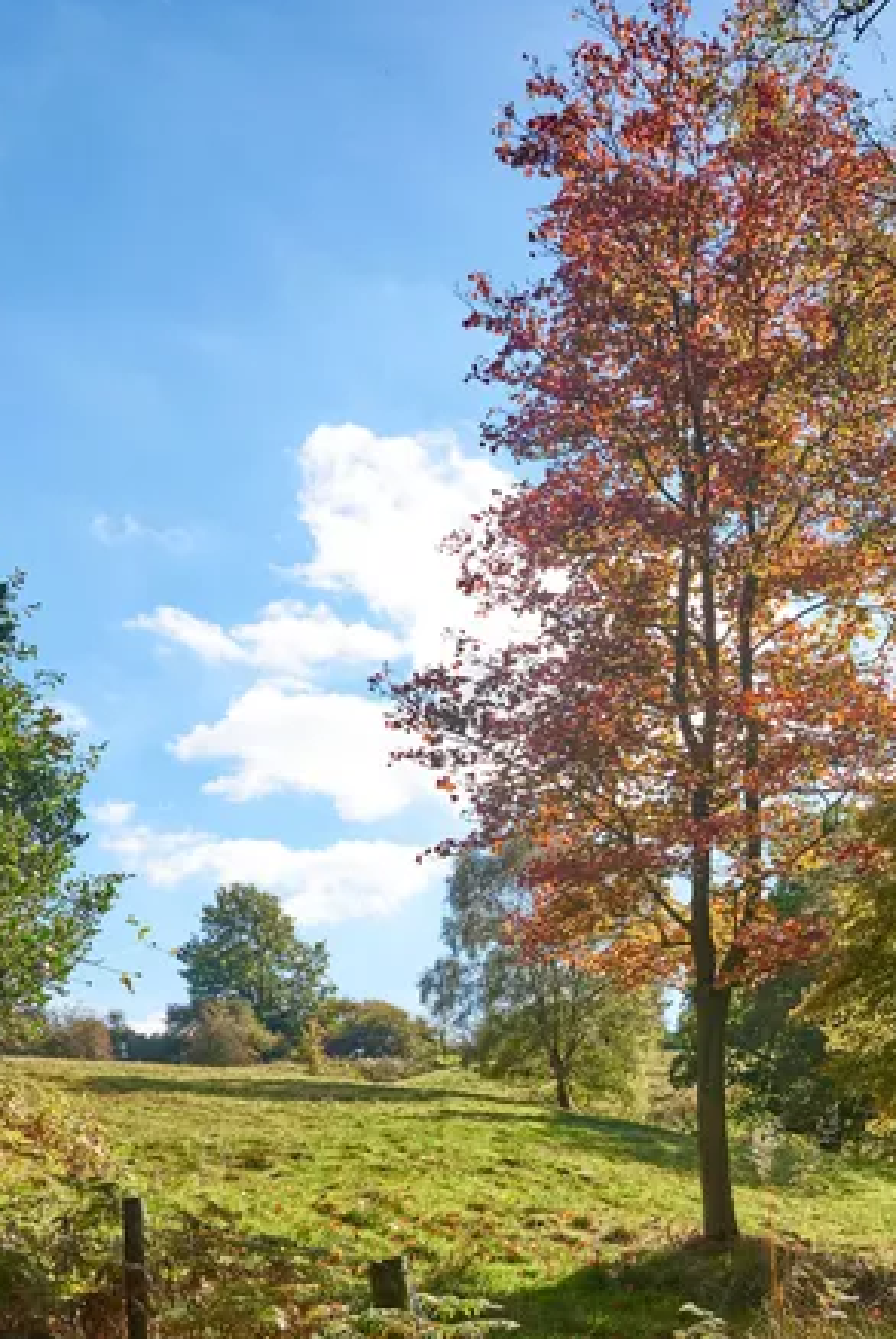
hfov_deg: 31.7
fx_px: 1527
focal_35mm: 41
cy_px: 1084
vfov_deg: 44.9
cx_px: 740
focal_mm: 24
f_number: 9
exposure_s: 1/640
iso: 400
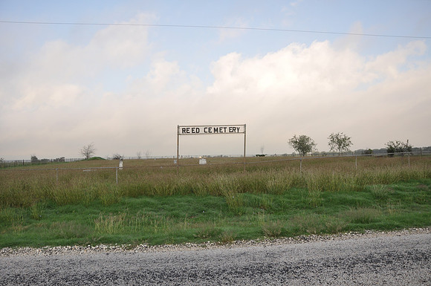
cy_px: 143
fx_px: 323
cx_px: 216
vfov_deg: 47.8
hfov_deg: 67.5
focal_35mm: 27
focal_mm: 18
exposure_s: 1/200
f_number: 6.3
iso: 200
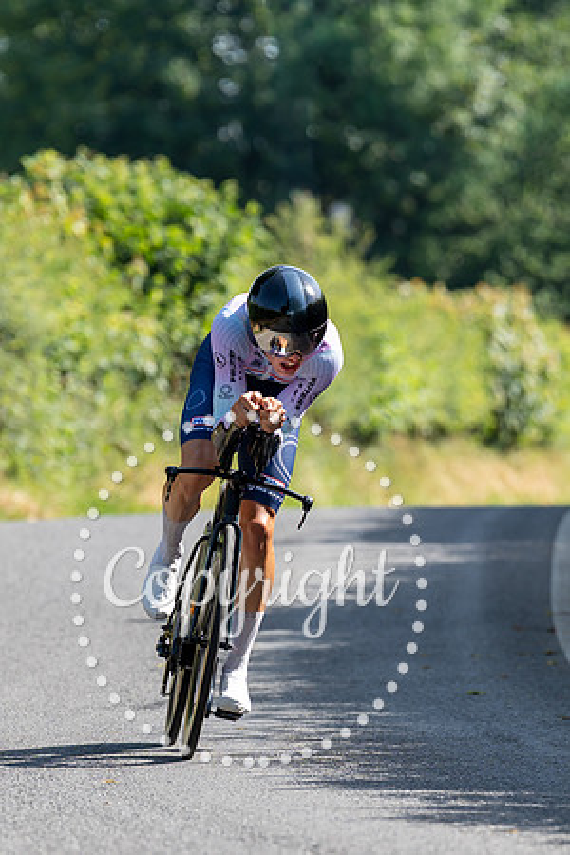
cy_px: 637
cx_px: 275
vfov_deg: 5.1
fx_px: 9658
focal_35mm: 407
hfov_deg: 3.4
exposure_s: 1/640
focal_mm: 182
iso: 125
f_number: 3.5
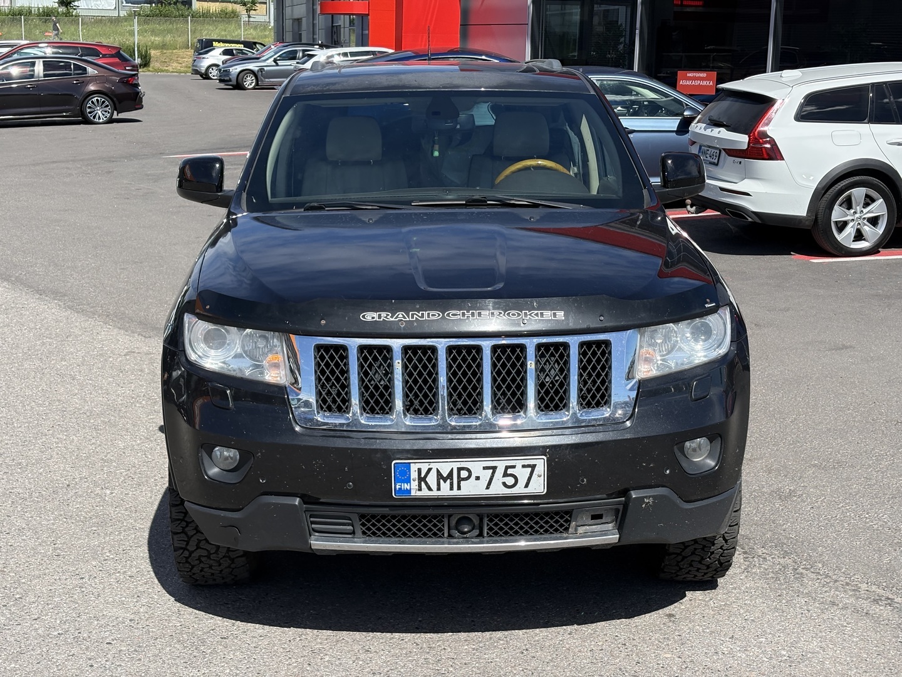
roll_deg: -1.5
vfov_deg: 28.0
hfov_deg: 36.8
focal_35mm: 52
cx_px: 451
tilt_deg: -11.7
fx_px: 1355
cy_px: 338
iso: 50
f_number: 1.6
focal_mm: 5.96
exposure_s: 1/3125
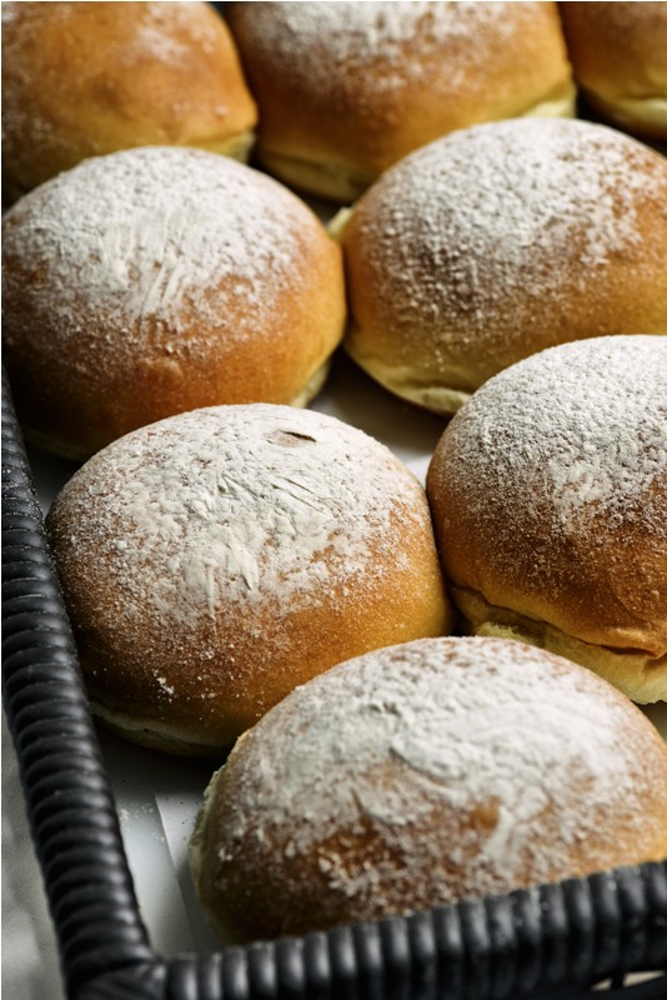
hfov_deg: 13.1
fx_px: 2915
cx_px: 334
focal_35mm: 105
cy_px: 500
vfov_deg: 19.4
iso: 100
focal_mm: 105
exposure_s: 1/125
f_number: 7.1
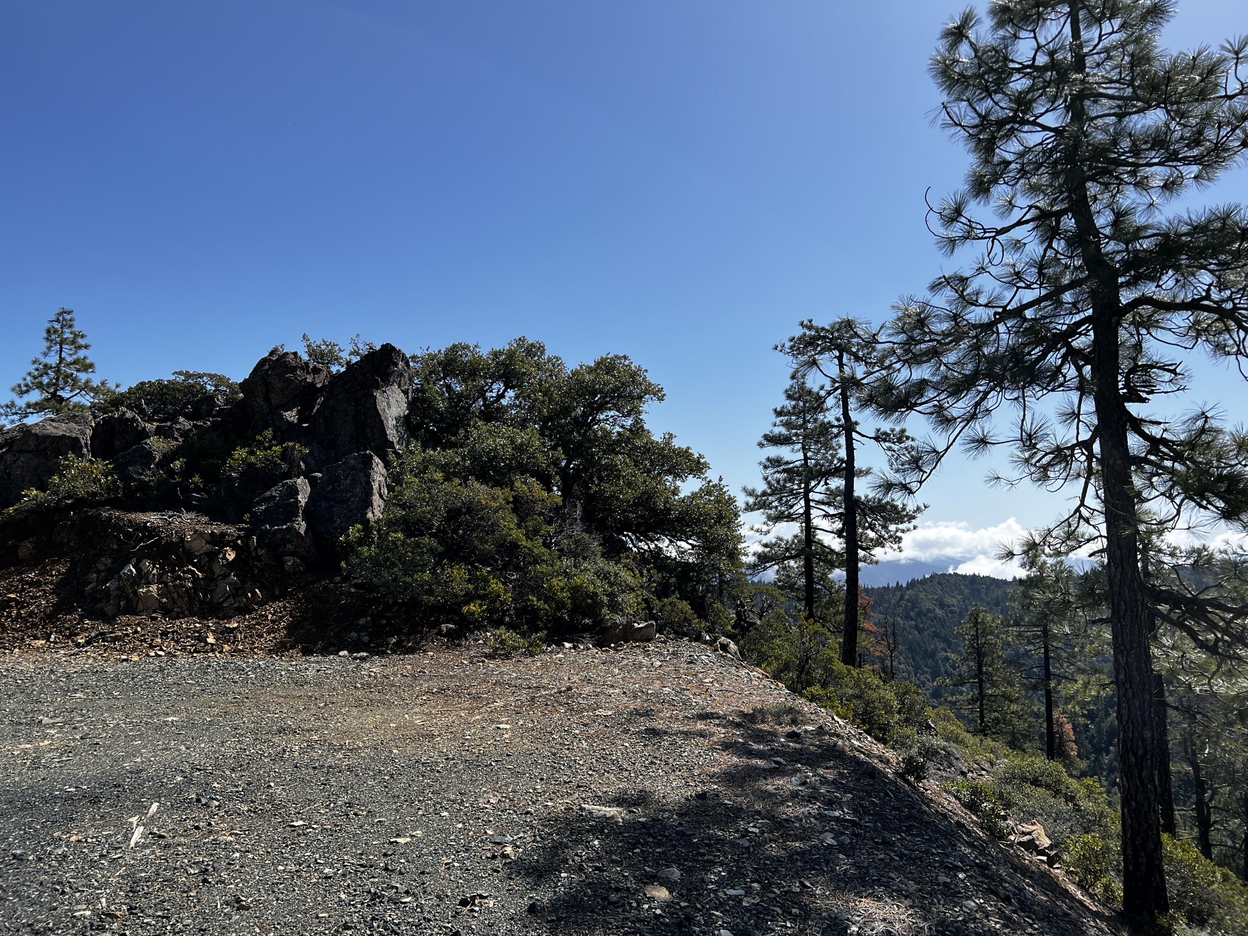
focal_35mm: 26
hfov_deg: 67.3
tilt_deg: +6.2
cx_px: 624
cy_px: 468
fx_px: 937
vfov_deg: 53.1
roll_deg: +0.0
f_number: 1.5
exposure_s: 1/4831
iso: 50
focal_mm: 5.7
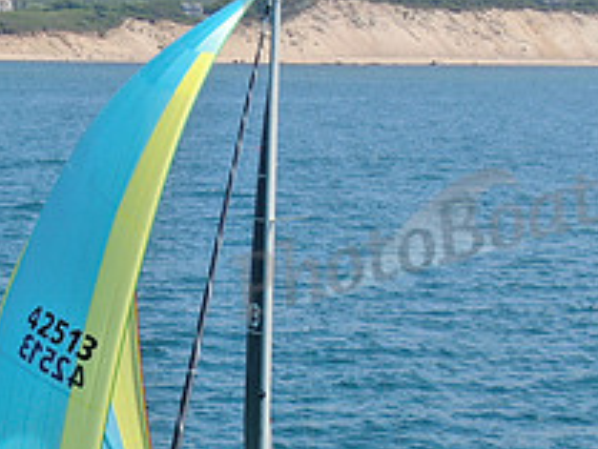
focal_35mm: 133
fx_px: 2299
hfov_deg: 14.7
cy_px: 448
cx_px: 69
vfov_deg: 11.1
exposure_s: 1/640
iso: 100
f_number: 3.8
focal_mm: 8.6
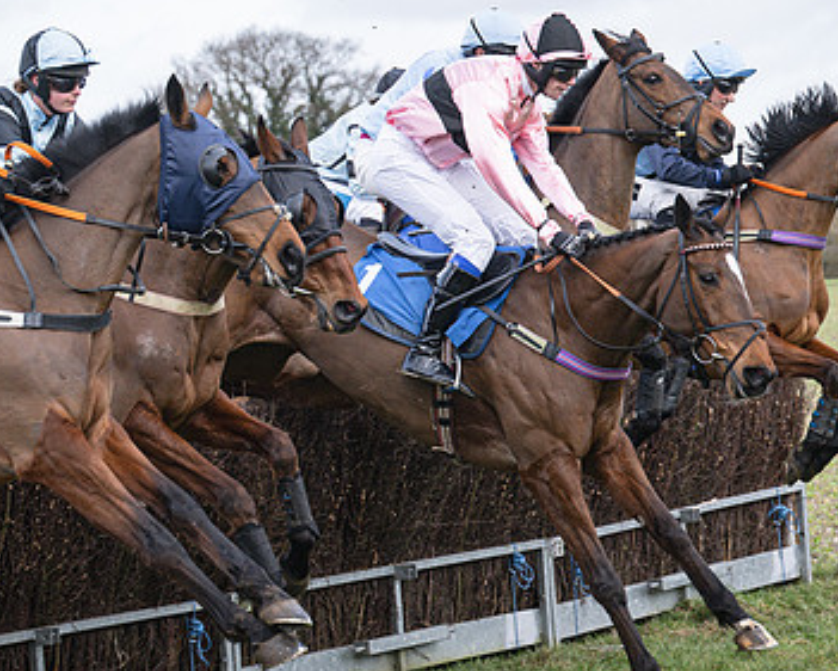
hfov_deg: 11.3
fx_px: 4242
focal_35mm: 171
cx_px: 465
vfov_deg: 9.0
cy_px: 298
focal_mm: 70
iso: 400
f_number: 4
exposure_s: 1/1000
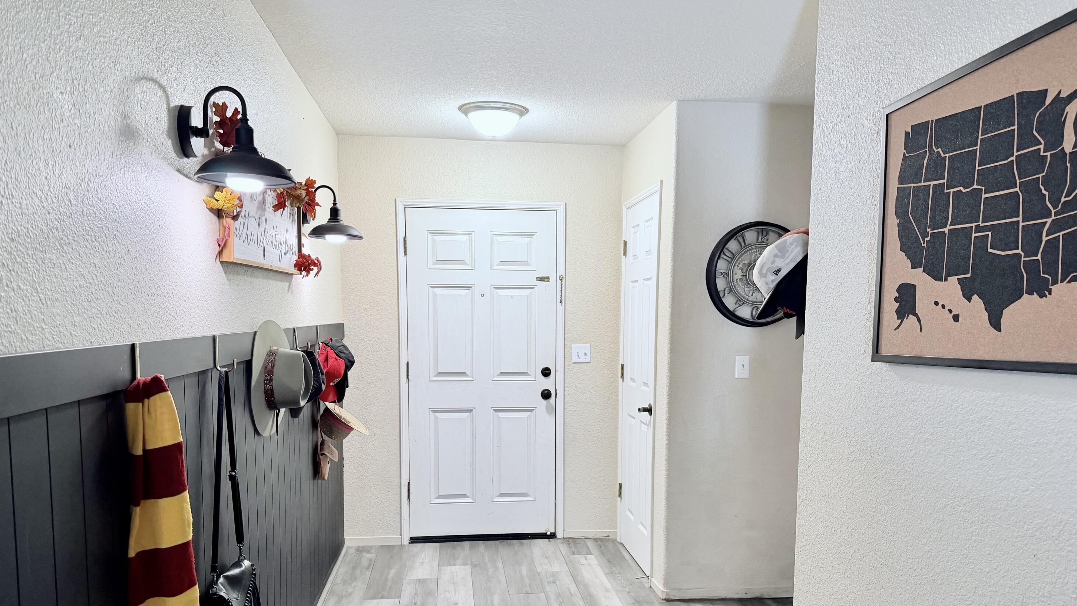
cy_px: 387
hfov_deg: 69.9
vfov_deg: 42.5
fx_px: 771
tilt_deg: -5.0
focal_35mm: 27
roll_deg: -0.7
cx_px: 543
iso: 200
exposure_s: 1/60
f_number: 1.78
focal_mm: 6.76
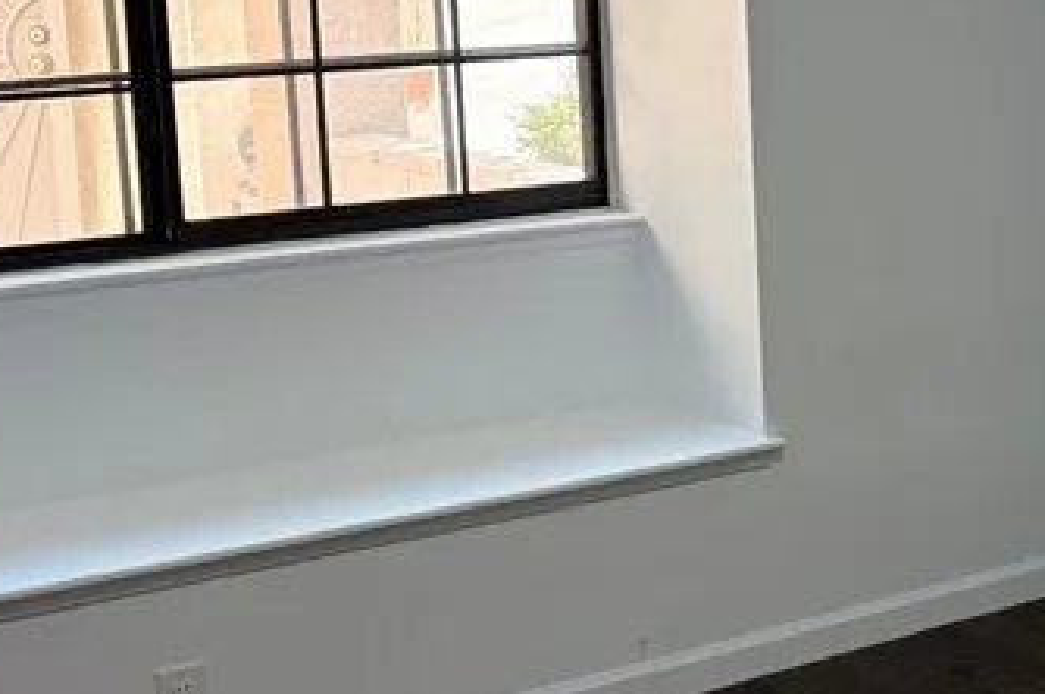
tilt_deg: -9.0
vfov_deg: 16.4
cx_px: 1054
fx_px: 2407
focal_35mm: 83
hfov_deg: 23.4
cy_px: 316
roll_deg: +2.2
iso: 125
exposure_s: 1/60
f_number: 1.6
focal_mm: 5.96
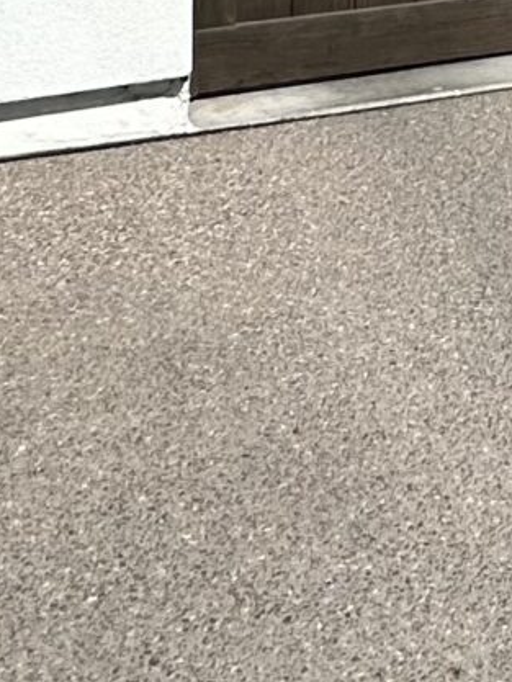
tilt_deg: +2.9
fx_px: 1695
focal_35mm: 86
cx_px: 829
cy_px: -518
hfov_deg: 15.5
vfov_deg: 18.3
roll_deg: -0.7
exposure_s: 1/3610
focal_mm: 2.22
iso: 50
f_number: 2.2
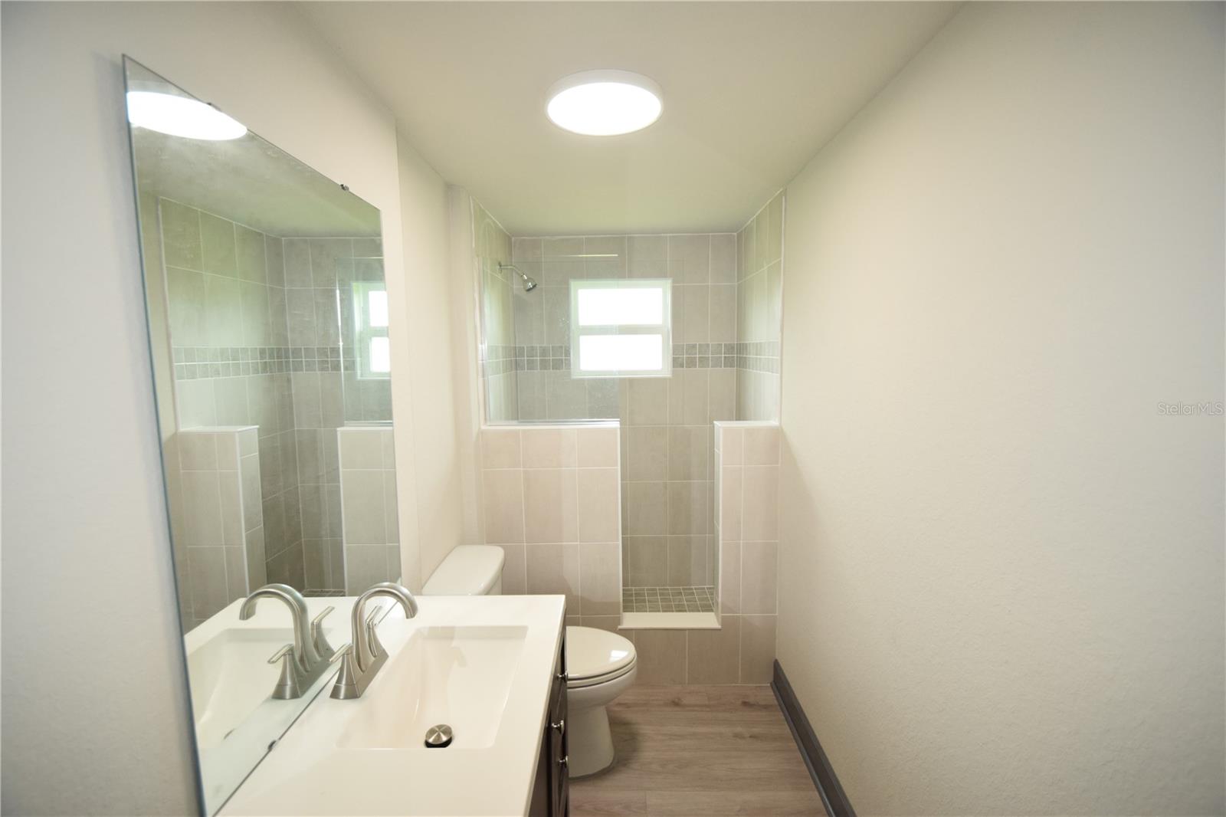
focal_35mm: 15
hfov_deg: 100.4
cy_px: 408
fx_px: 511
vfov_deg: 77.3
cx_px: 613
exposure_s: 1/100
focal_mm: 10
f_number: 5
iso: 800
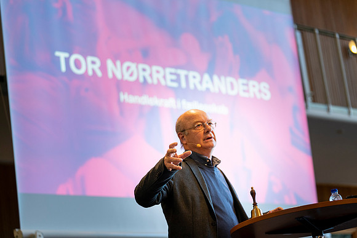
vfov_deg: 13.6
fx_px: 1002
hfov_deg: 20.2
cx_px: 178
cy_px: 119
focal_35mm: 101
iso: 2000
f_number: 2.8
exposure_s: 1/320
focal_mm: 101
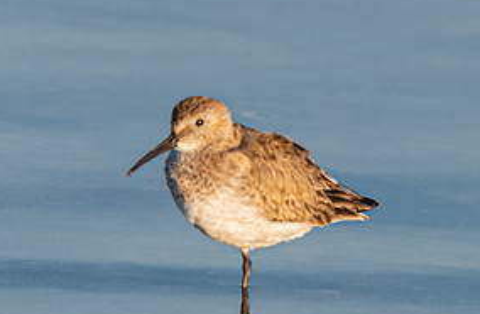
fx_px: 20342
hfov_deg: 1.4
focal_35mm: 1534
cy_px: 4
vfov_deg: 0.9
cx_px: 633
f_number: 5.6
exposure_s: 1/2000
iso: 500
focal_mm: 300
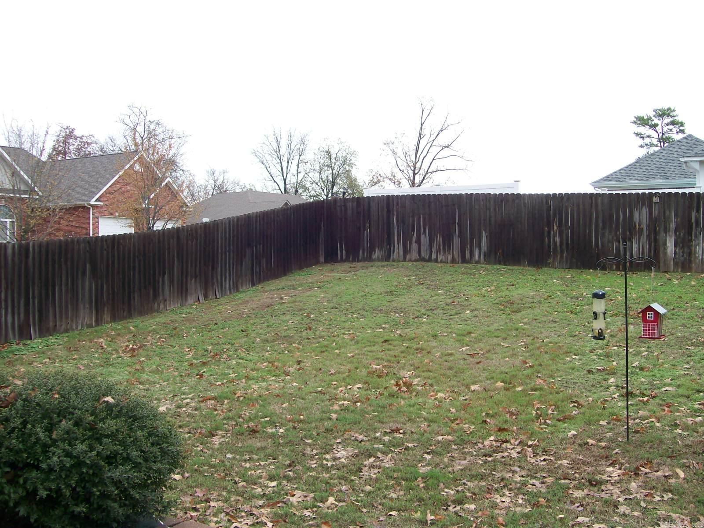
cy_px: 264
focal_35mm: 36
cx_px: 352
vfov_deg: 39.7
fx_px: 732
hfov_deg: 51.4
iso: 80
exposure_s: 1/117
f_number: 2.7
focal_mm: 6
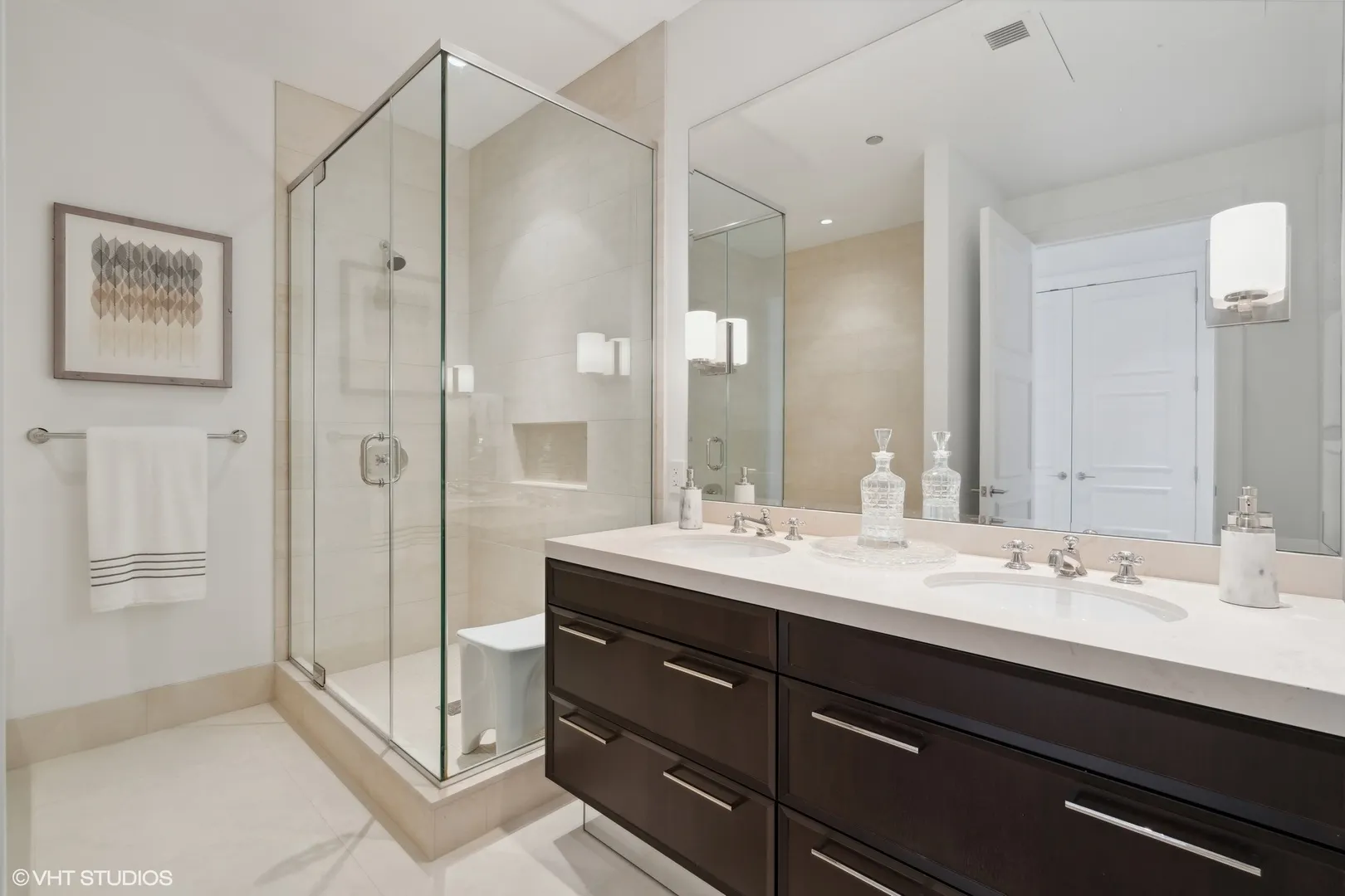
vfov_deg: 73.7
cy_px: 448
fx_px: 598
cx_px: 672
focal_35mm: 16
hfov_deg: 96.7
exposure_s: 1/8
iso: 320
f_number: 8
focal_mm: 16
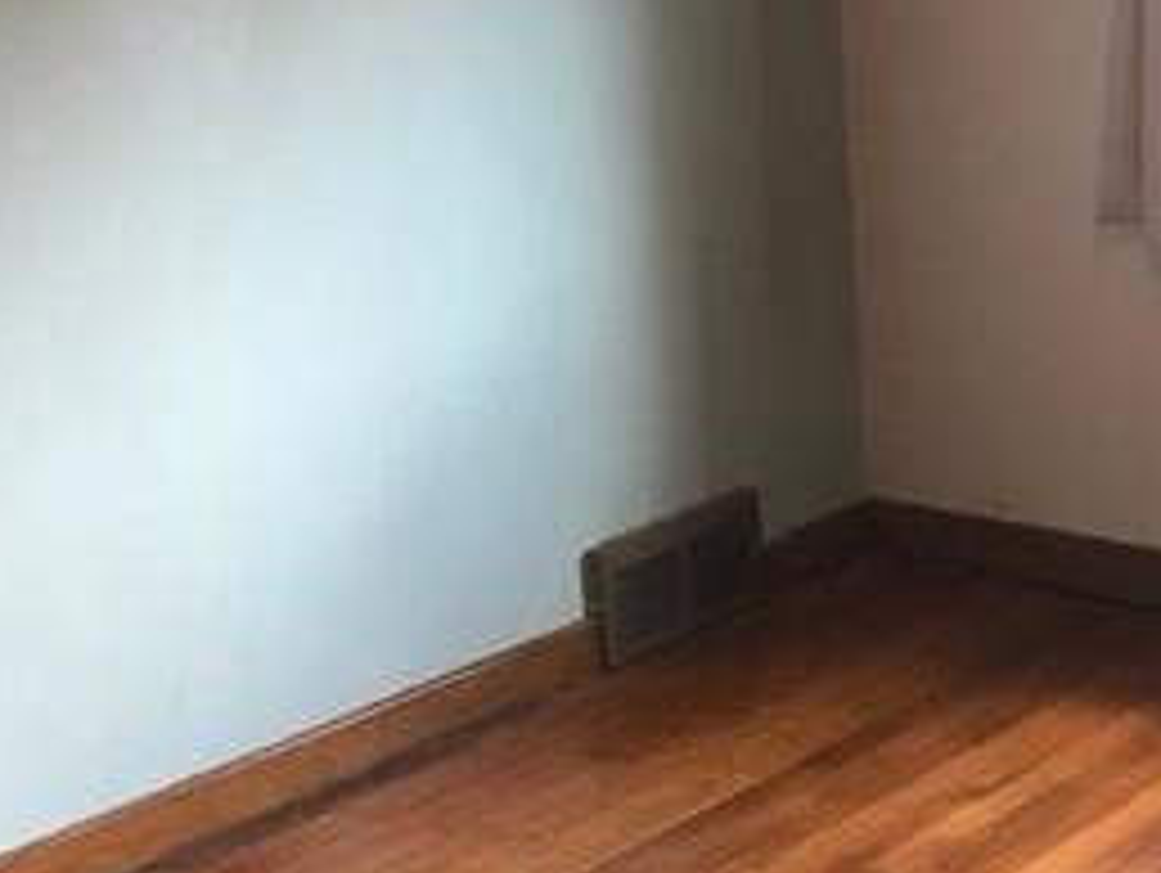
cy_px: 270
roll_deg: +3.7
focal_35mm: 111
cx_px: 770
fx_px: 3726
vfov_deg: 13.3
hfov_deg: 17.7
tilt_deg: -12.1
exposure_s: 1/17
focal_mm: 4
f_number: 1.8
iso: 40
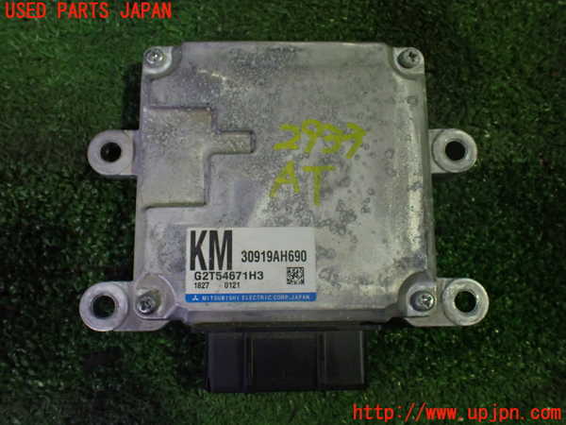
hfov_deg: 60.0
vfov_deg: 46.8
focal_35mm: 30
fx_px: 491
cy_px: 212
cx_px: 283
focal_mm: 5.4
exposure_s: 1/125
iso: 640
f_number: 2.3
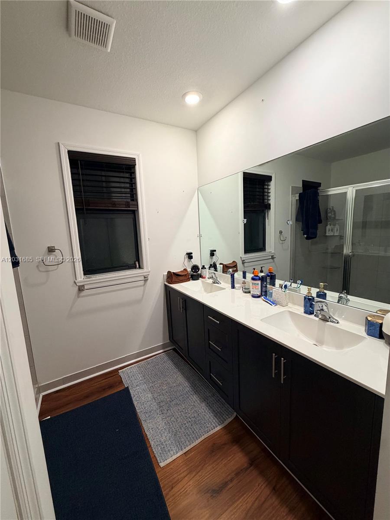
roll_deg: +2.1
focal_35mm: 14
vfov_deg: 102.1
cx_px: 195
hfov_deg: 85.7
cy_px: 260
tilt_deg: -8.8
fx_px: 210
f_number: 2.2
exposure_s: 1/60
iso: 200
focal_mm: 2.22
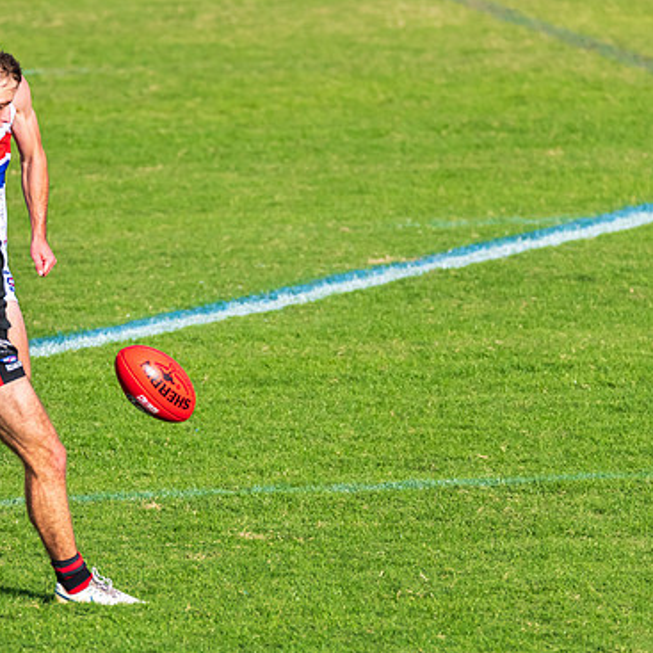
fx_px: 12763
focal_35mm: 598
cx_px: 130
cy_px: 337
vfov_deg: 2.9
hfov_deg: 2.9
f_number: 6
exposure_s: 1/4000
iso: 1000
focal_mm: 380
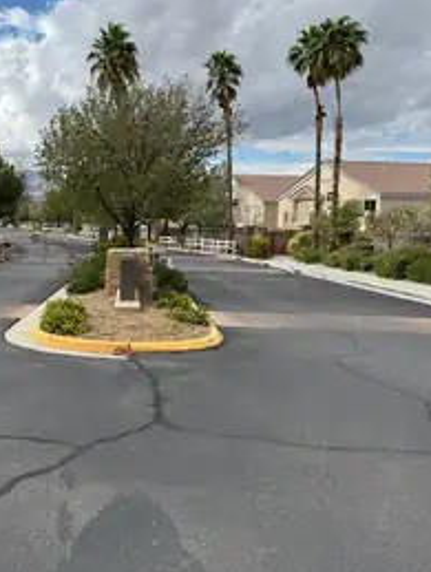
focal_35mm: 37
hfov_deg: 37.9
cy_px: 298
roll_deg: -0.1
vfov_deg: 50.1
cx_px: 113
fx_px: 613
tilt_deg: -6.5
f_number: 1.78
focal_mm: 6.76
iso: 80
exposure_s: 1/4673
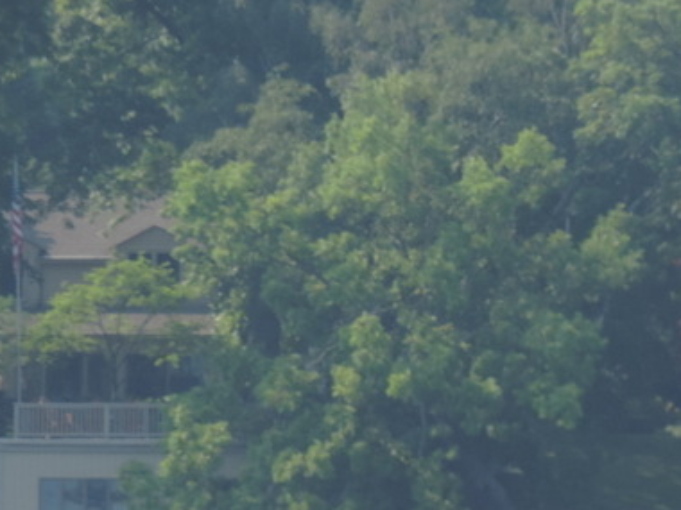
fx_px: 31792
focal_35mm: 1616
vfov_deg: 0.9
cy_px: 671
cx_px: 518
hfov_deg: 1.2
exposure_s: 1/320
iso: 80
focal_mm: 107
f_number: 4.9
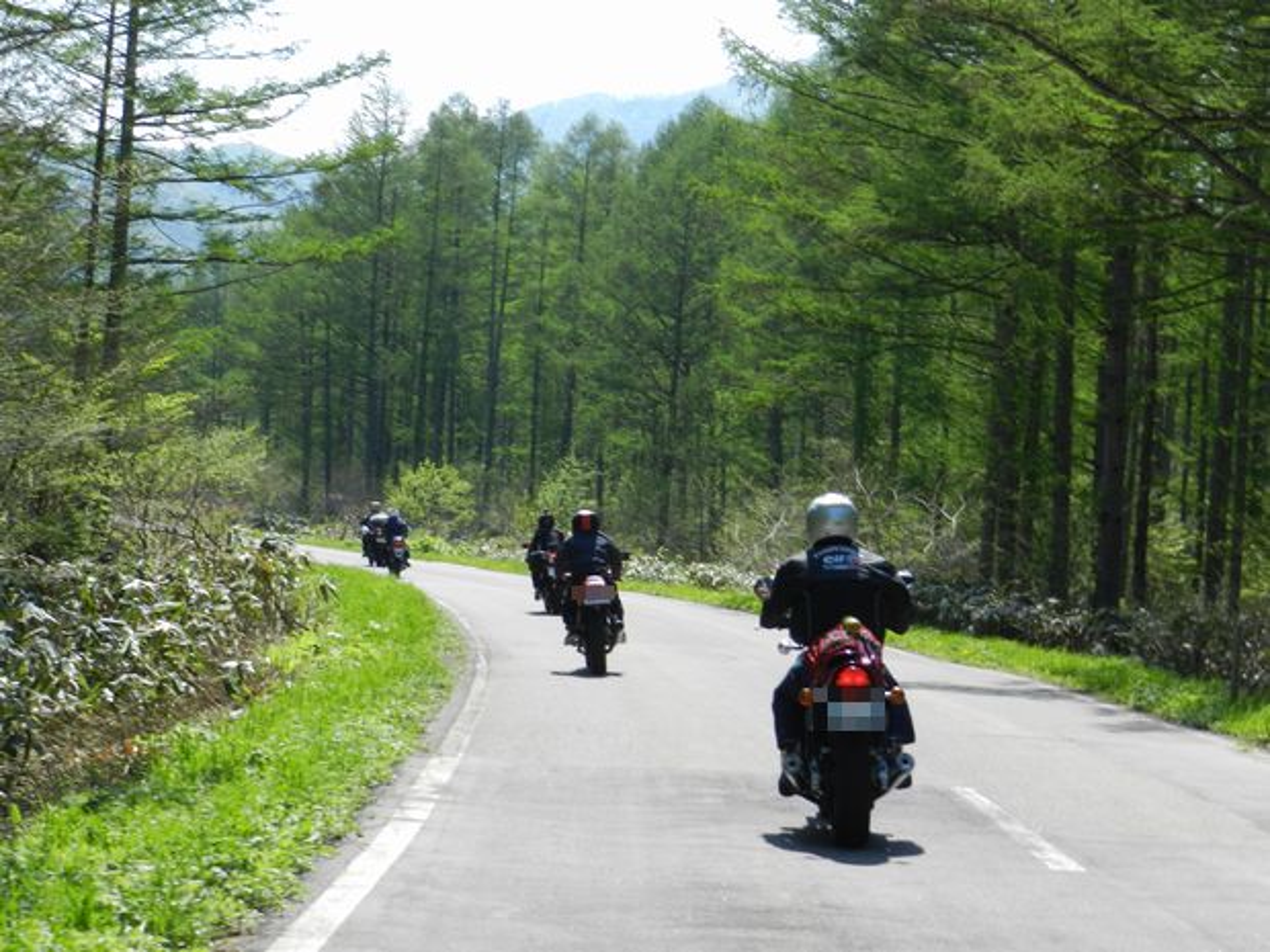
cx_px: 635
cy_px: 476
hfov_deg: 23.3
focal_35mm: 84
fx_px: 3082
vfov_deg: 17.6
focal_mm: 14.9
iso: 160
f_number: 4.4
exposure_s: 1/640
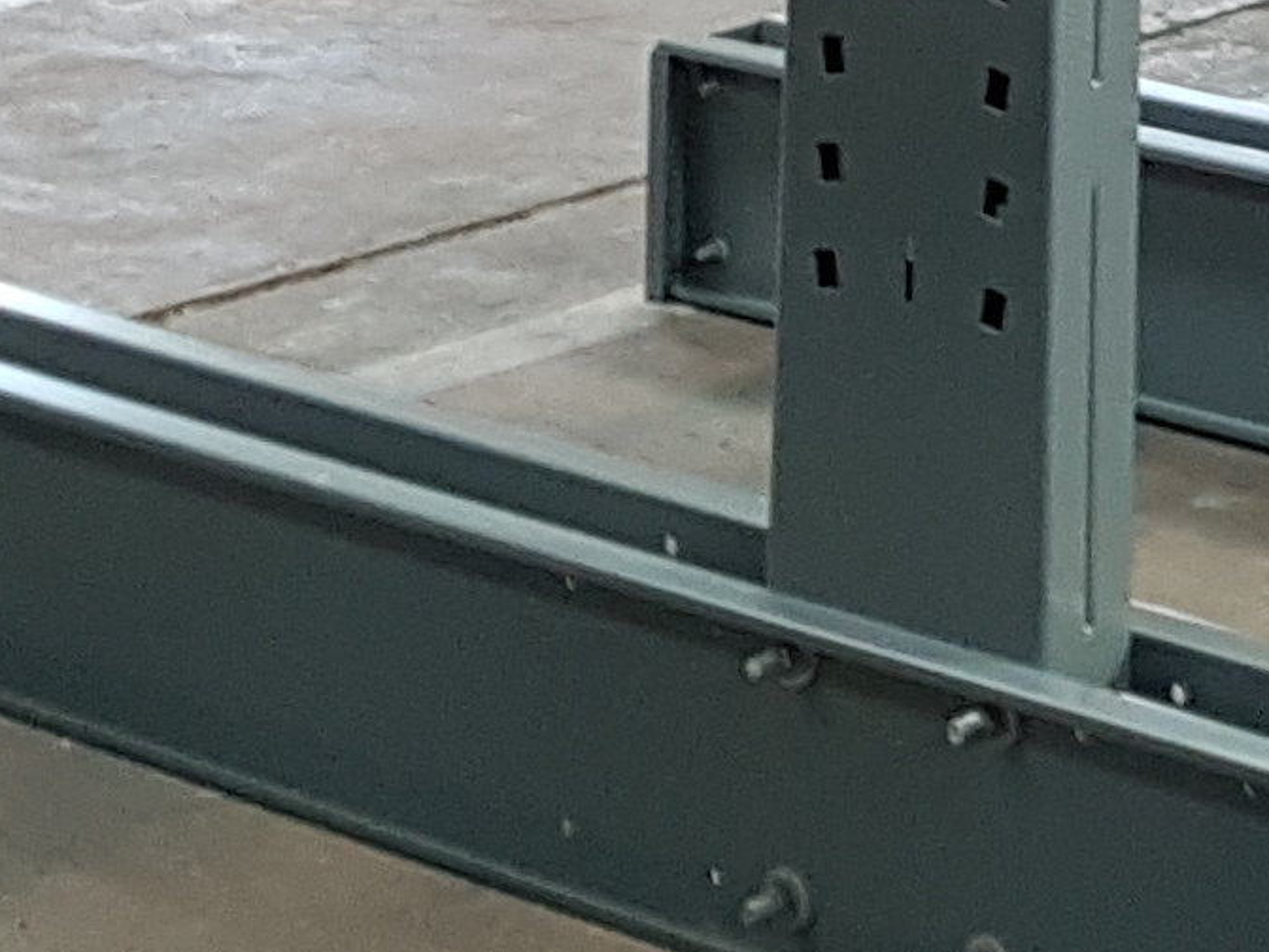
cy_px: -1453
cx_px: 1280
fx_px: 5719
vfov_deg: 8.6
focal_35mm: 156
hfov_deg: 12.5
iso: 160
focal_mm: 4.2
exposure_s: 1/33
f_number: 1.7
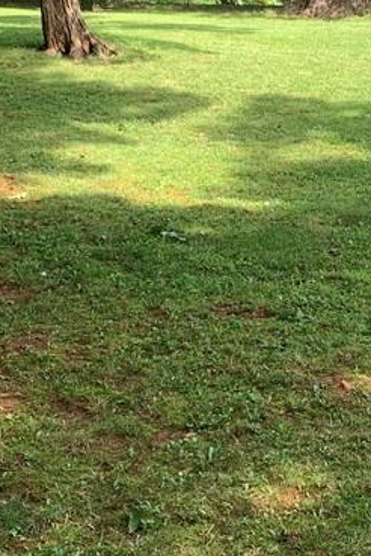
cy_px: 187
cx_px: 330
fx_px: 1159
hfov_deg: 17.9
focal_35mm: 75
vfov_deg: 26.8
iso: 25
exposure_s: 1/177
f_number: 1.8
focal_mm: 4.25
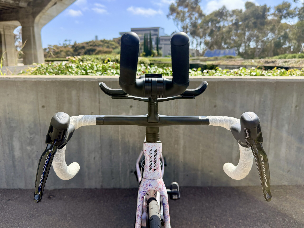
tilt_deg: -11.1
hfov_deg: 71.6
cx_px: 152
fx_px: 211
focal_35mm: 24
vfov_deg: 56.8
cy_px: 114
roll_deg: +0.9
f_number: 1.78
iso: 125
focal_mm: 6.76
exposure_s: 1/3953
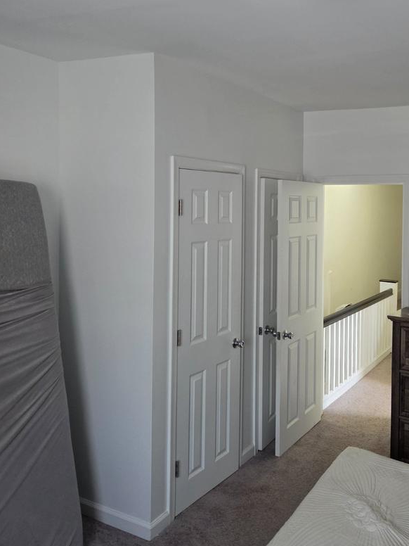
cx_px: 283
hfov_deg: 43.4
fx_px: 504
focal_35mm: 32
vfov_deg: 56.4
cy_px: 222
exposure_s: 1/120
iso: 500
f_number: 1.8
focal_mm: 5.4
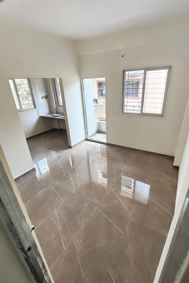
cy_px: 145
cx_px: 103
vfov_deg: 96.7
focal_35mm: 16
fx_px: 126
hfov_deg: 73.6
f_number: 2.2
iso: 457
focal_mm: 1.64
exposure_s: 1/120
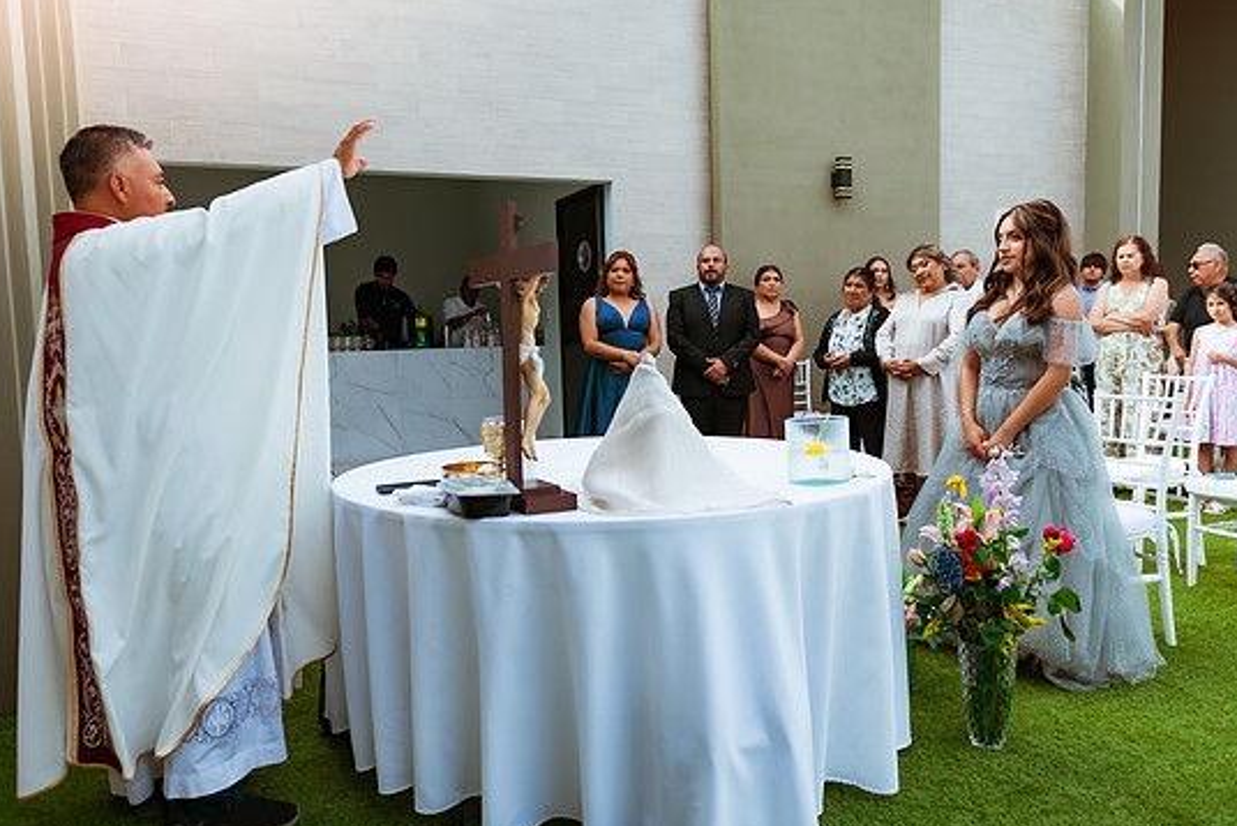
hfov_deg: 67.4
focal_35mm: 27
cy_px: 425
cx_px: 622
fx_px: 928
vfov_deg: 48.0
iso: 100
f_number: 2.8
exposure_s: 1/1250
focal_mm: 24
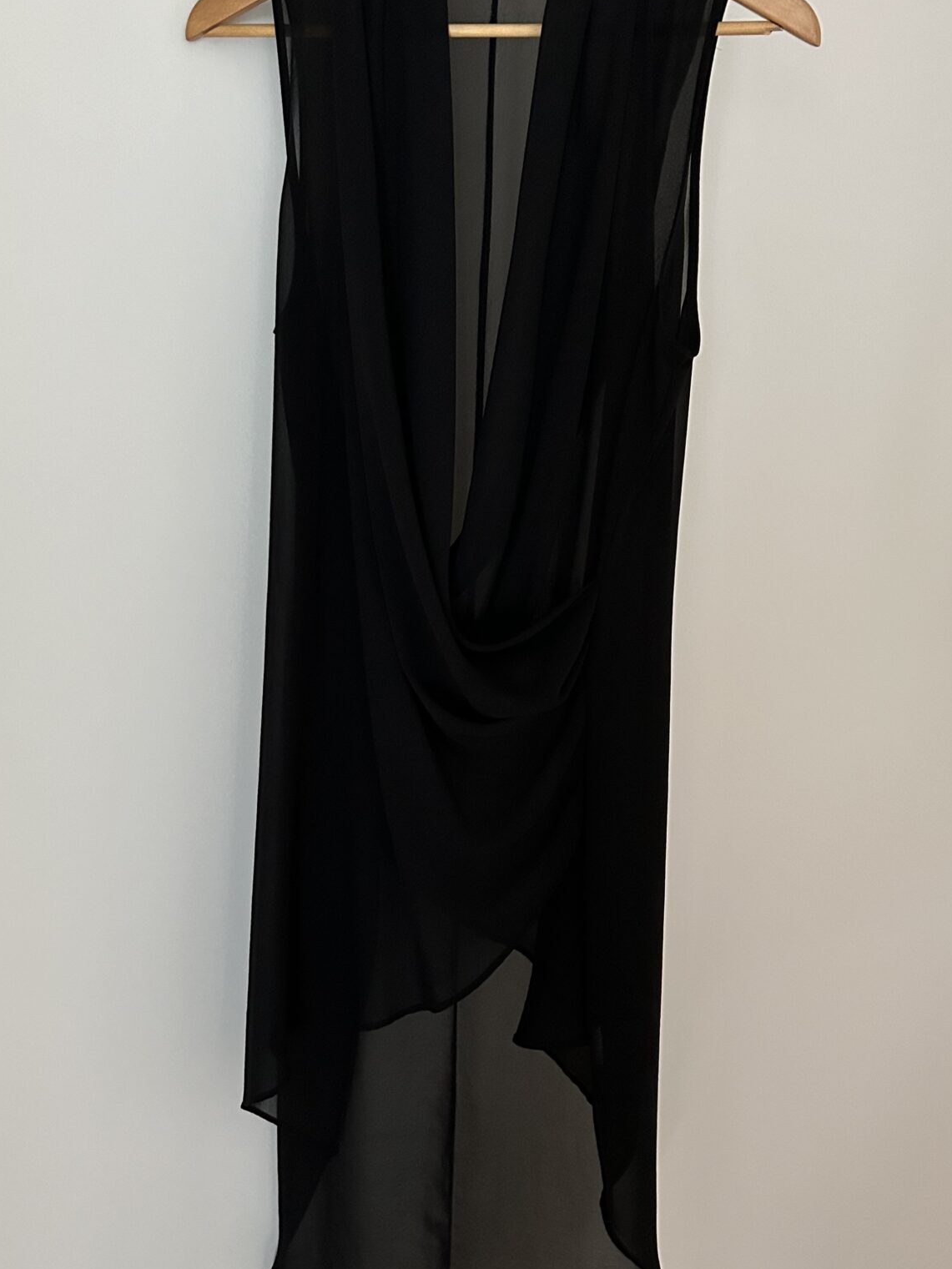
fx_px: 1283
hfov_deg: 40.7
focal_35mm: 35
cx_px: 436
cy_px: 607
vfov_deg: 52.6
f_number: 1.5
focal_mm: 5.7
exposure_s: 1/43
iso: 500
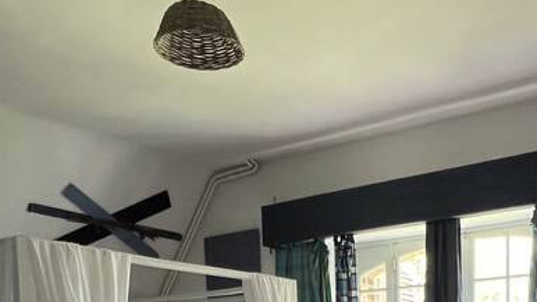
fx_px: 626
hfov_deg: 45.1
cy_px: 422
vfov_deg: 23.1
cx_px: 392
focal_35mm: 44
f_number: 1.8
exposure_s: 1/99
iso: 200
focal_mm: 1.57
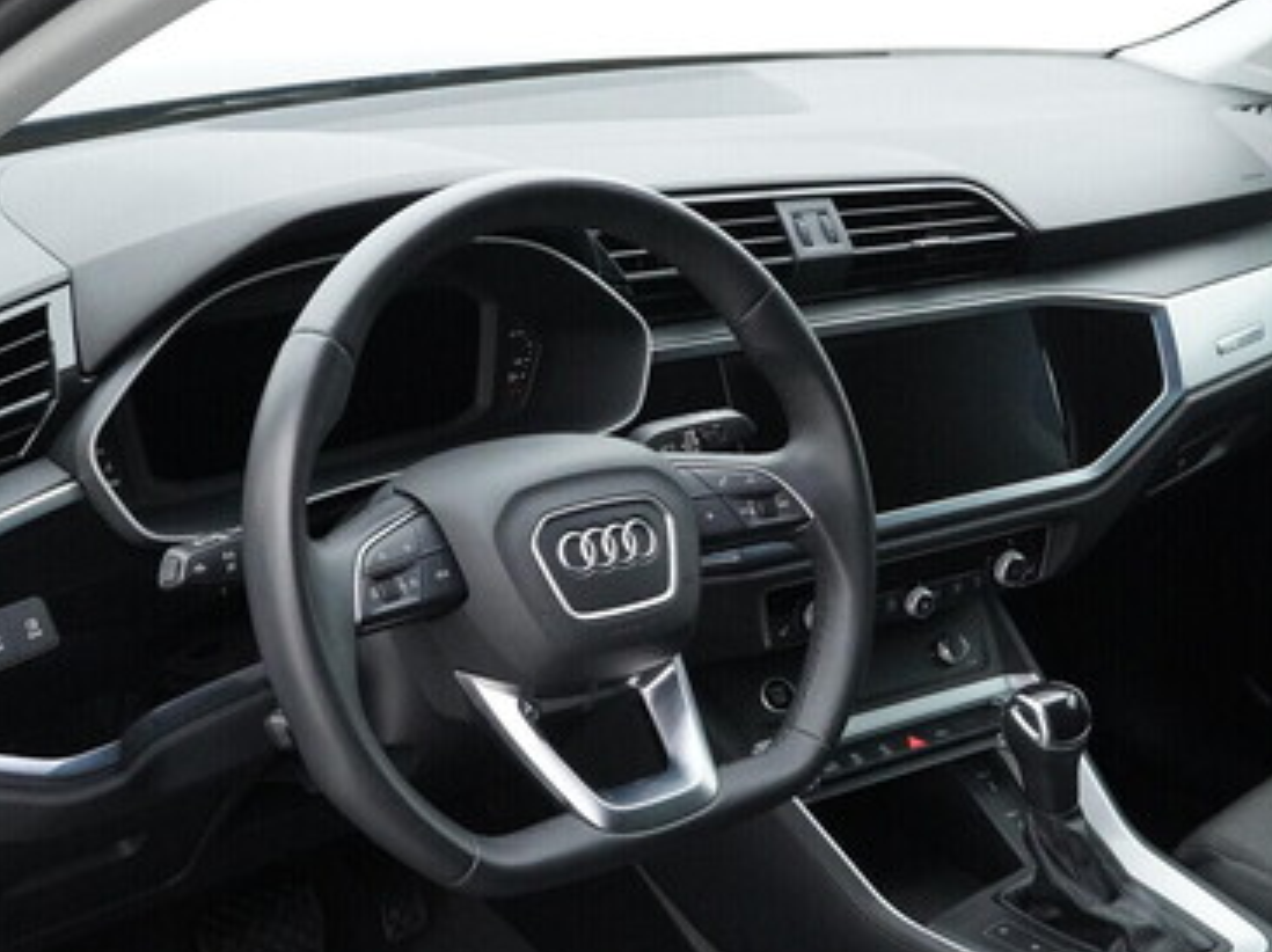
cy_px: 445
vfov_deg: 28.0
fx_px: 1910
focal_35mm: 52
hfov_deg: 36.8
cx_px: 664
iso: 5000
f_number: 6.3
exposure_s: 1/250
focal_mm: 24
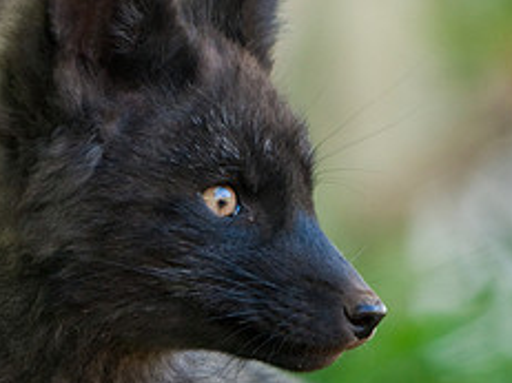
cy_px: 214
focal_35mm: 1449
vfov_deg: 1.0
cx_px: 208
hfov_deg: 1.4
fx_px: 21421
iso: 640
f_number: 5.6
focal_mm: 400
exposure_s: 1/40
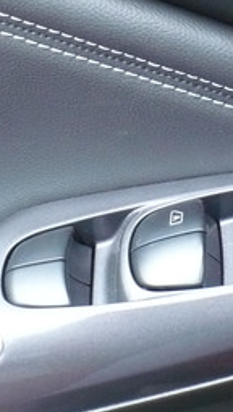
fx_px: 1106
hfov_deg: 11.9
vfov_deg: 20.8
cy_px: 69
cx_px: 246
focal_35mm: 101
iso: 320
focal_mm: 6.1
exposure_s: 1/125
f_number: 2.8
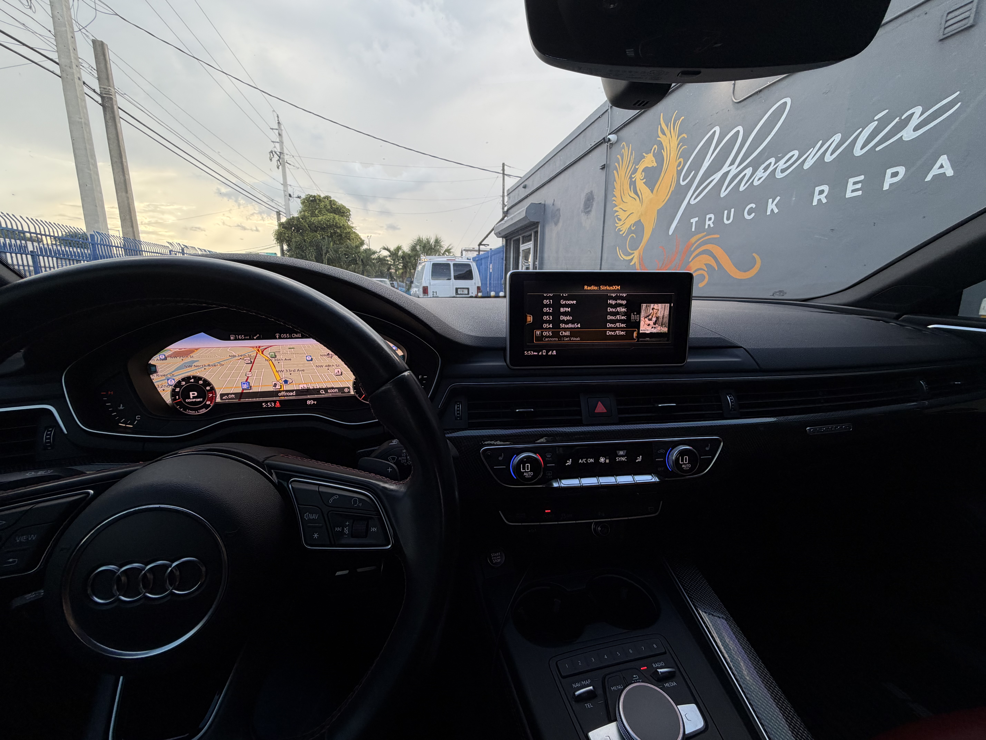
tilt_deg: -11.7
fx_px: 399
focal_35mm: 14
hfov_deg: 102.1
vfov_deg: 85.7
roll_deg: +0.3
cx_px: 493
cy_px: 370
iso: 50
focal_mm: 2.22
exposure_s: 1/120
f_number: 2.2
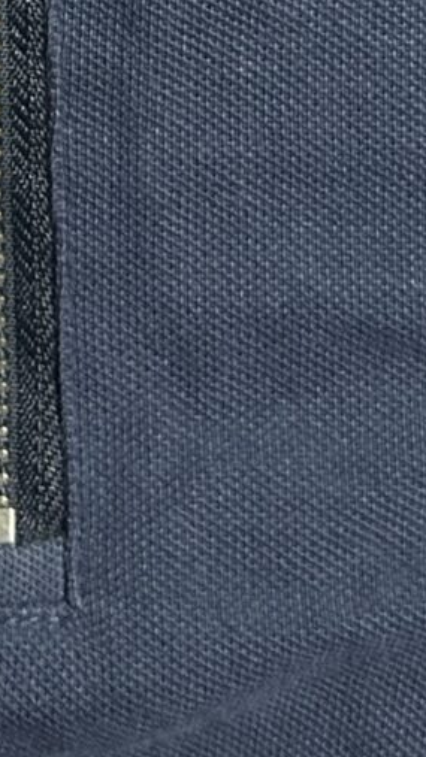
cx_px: -152
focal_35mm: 143
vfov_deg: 13.4
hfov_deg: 8.3
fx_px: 2873
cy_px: -626
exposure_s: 1/33
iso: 400
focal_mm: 5.7
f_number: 1.5
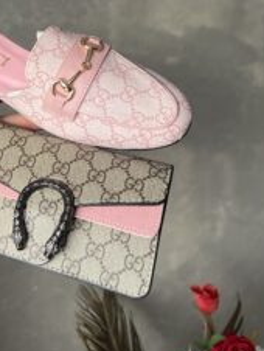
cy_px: 75
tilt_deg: -15.7
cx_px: 71
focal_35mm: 46
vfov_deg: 39.7
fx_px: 467
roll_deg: -0.2
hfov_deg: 31.1
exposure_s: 1/111
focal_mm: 5.7
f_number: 1.5
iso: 125
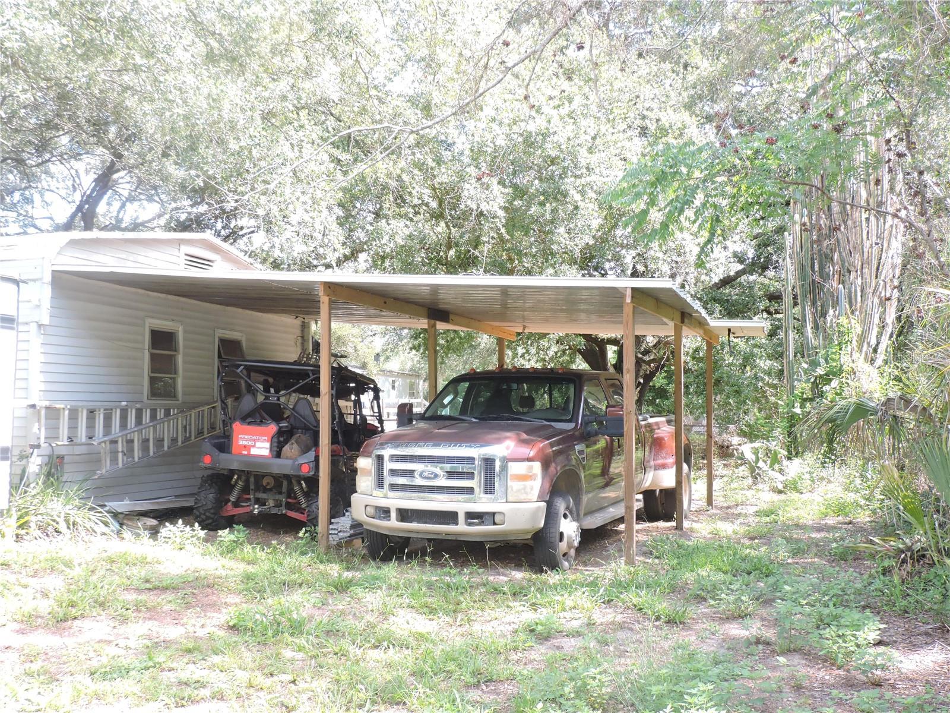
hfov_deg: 52.6
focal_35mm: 35
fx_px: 961
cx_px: 475
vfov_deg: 40.7
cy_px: 356
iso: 320
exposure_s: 1/200
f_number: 3.3
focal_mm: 6.2
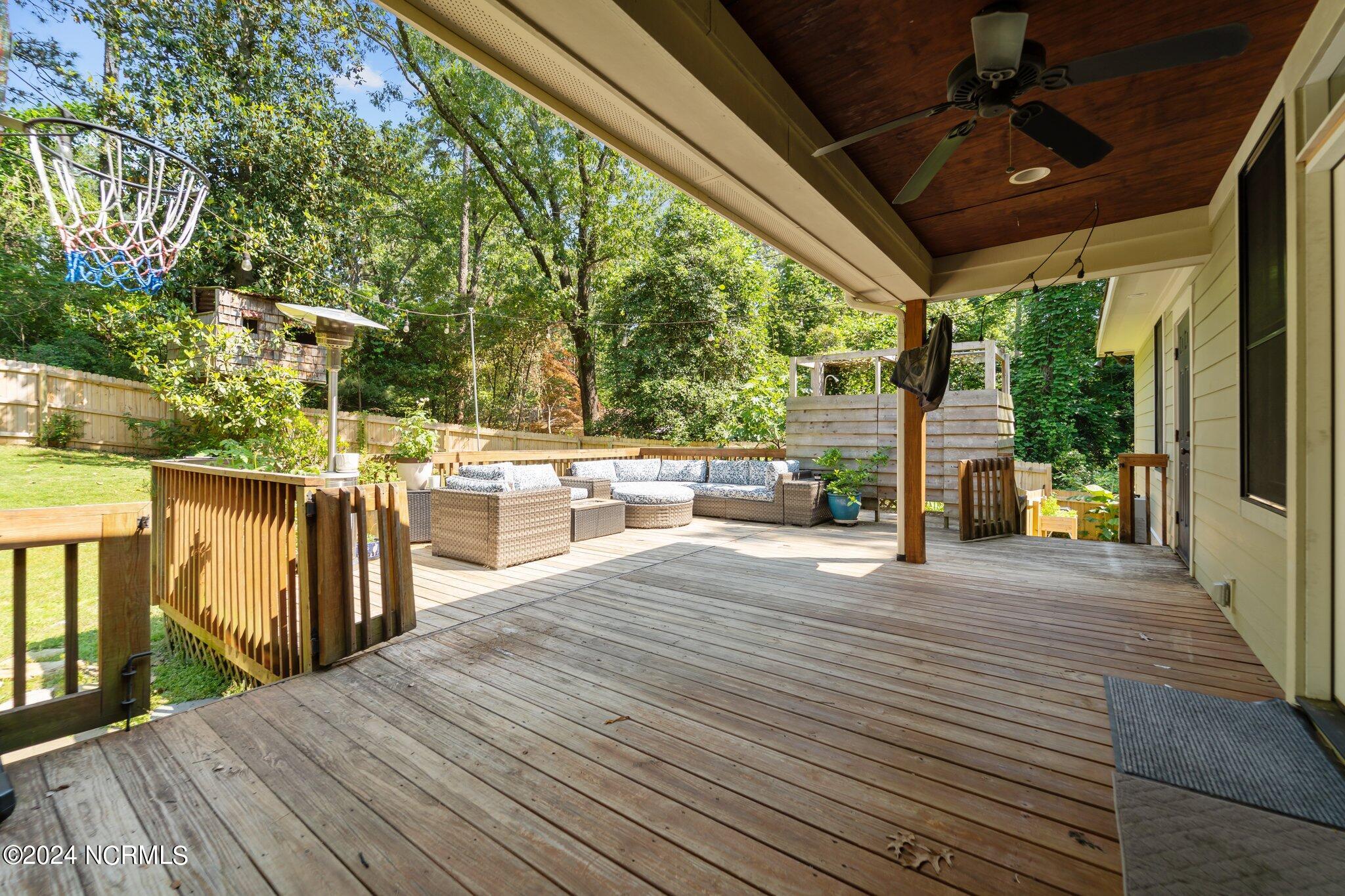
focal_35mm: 14
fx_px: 523
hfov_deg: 104.3
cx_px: 672
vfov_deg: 81.2
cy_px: 448
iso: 100
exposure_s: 1/100
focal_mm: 14
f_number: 5.6
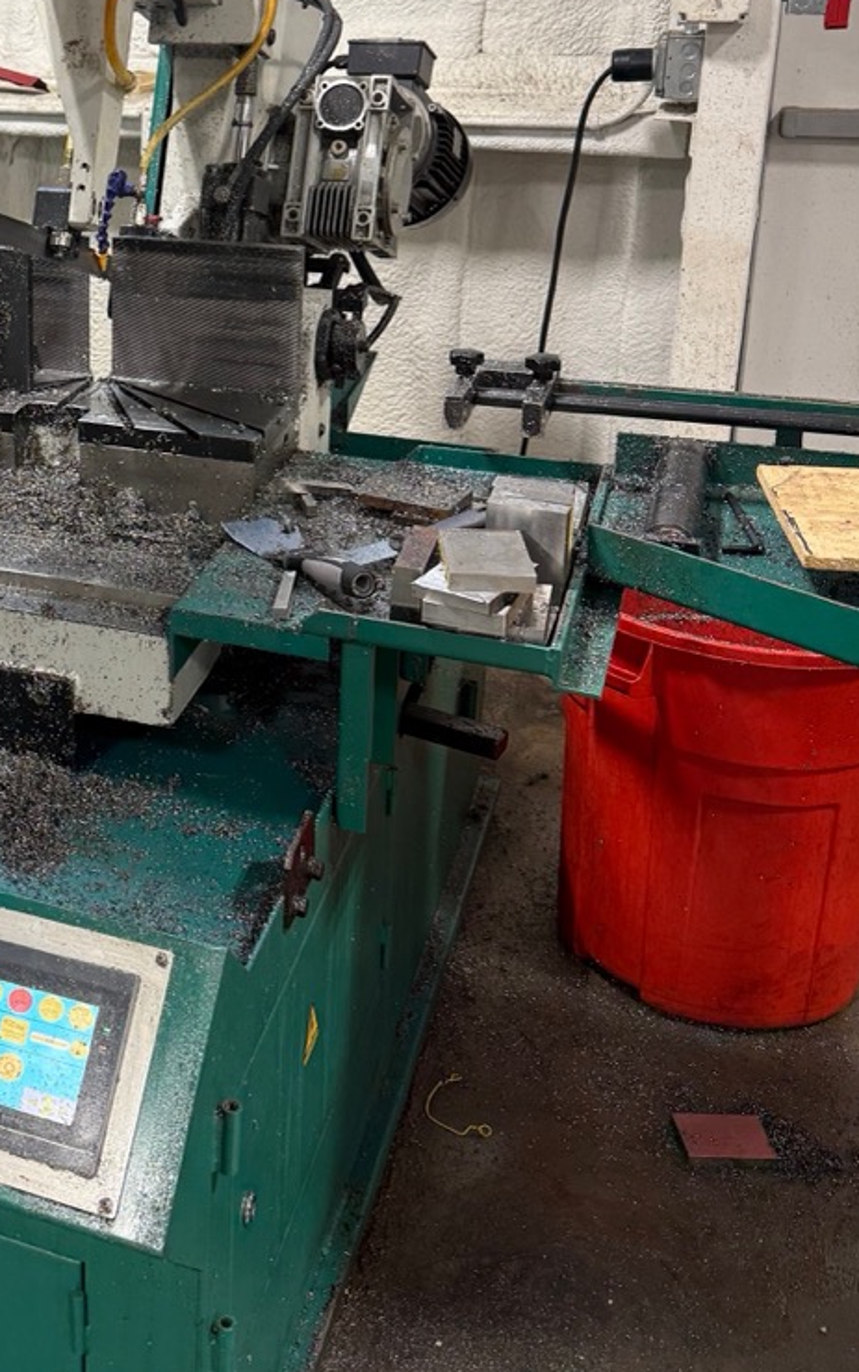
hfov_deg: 27.4
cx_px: -20
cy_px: 389
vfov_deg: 44.2
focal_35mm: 44
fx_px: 1647
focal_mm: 6.76
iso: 125
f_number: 1.78
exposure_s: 1/120
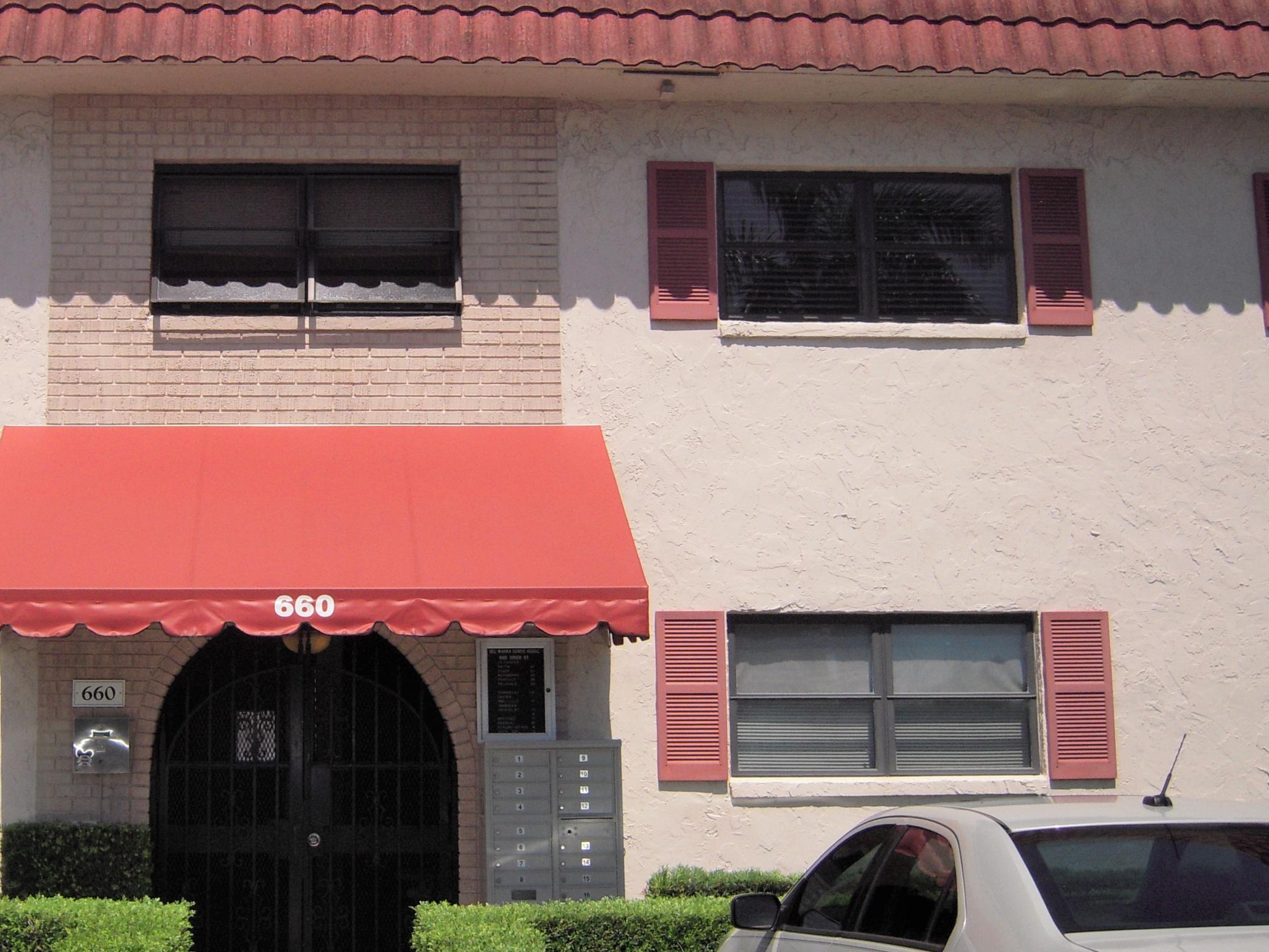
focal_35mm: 54
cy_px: 447
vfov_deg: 27.0
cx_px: 360
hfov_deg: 35.0
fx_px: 1980
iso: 100
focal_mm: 6.5
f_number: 6.1
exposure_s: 1/800
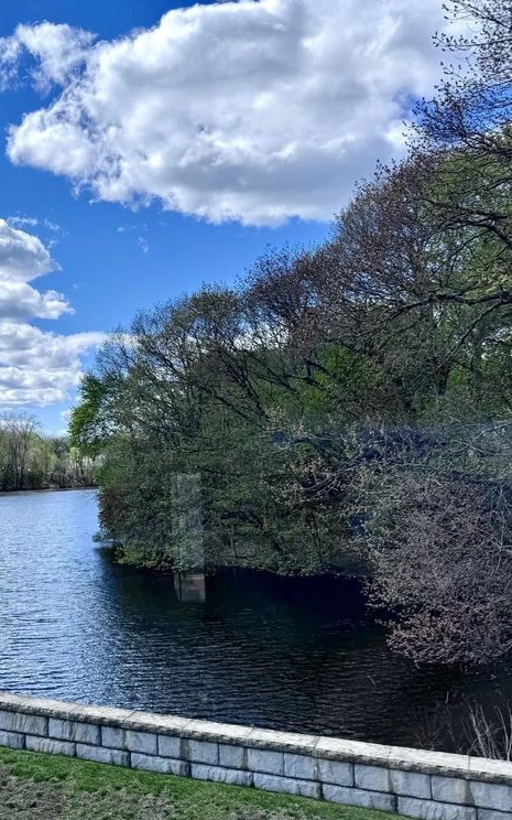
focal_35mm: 35
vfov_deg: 55.3
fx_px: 781
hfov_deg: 33.3
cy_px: 420
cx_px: 4
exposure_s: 1/6410
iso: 80
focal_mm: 6.76
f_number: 1.78
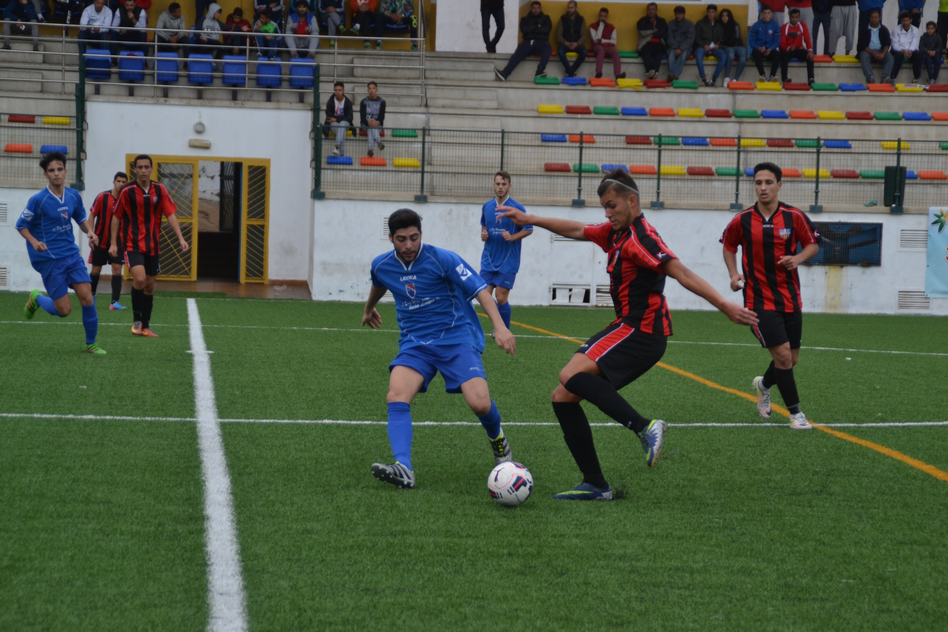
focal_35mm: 150
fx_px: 3950
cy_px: 316
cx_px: 474
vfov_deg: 9.1
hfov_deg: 13.7
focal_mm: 100
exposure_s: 1/800
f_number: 5.6
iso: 400
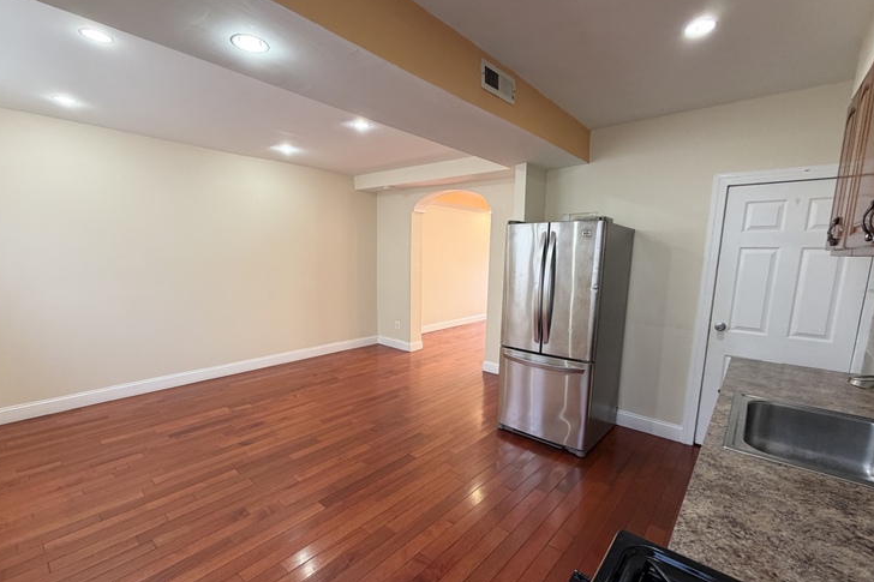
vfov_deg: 73.6
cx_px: 443
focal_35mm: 16
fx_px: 388
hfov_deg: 96.7
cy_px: 314
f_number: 2.2
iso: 200
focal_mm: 2.22
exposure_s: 1/60
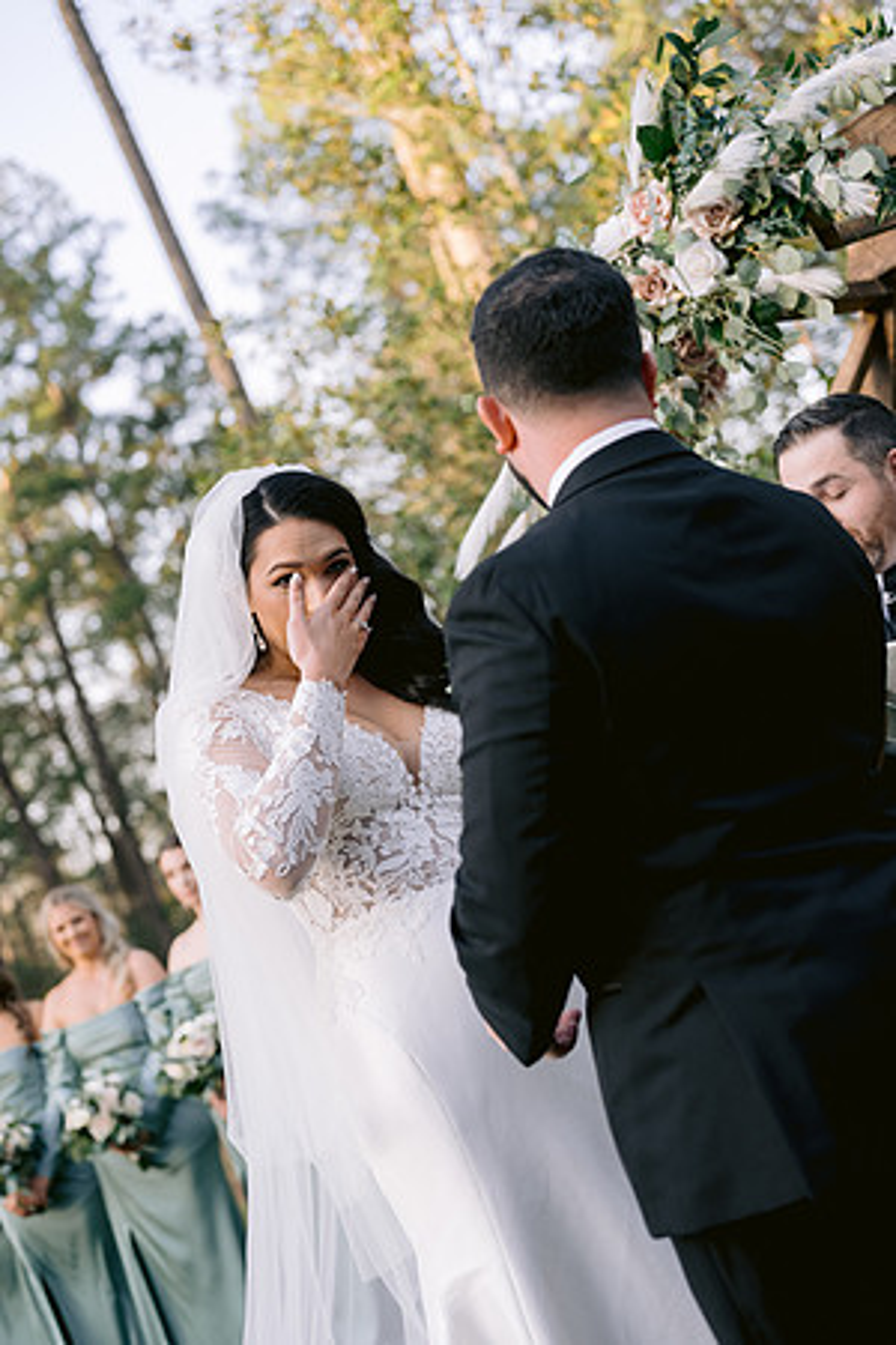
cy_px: 672
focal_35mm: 50
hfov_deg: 27.0
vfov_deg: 39.6
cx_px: 448
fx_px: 1867
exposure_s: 1/500
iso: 400
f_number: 2.8
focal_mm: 50
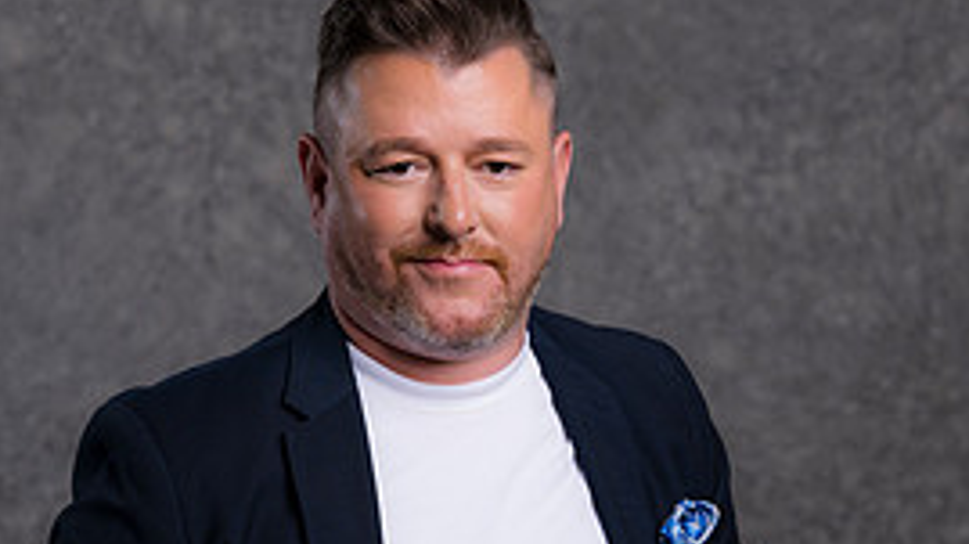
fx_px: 3827
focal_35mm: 149
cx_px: 475
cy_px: 591
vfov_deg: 8.1
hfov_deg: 14.4
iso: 100
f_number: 5
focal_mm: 85
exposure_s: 1/200
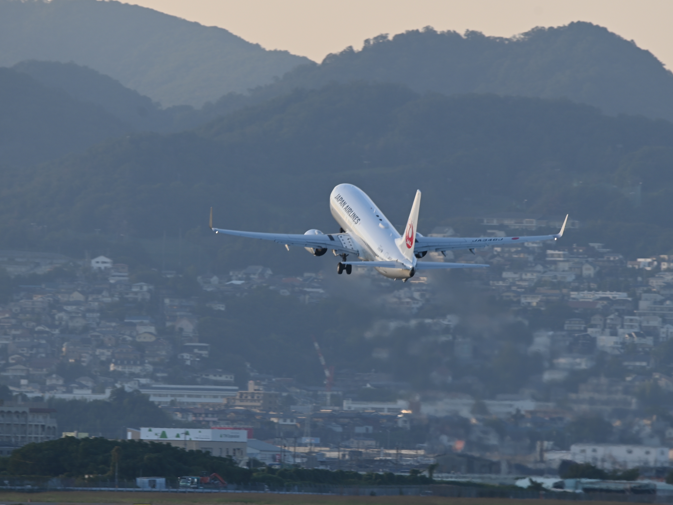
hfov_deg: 3.1
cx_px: 360
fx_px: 12638
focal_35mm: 650
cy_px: 252
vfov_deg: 2.3
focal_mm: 400
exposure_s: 1/100
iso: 125
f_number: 9
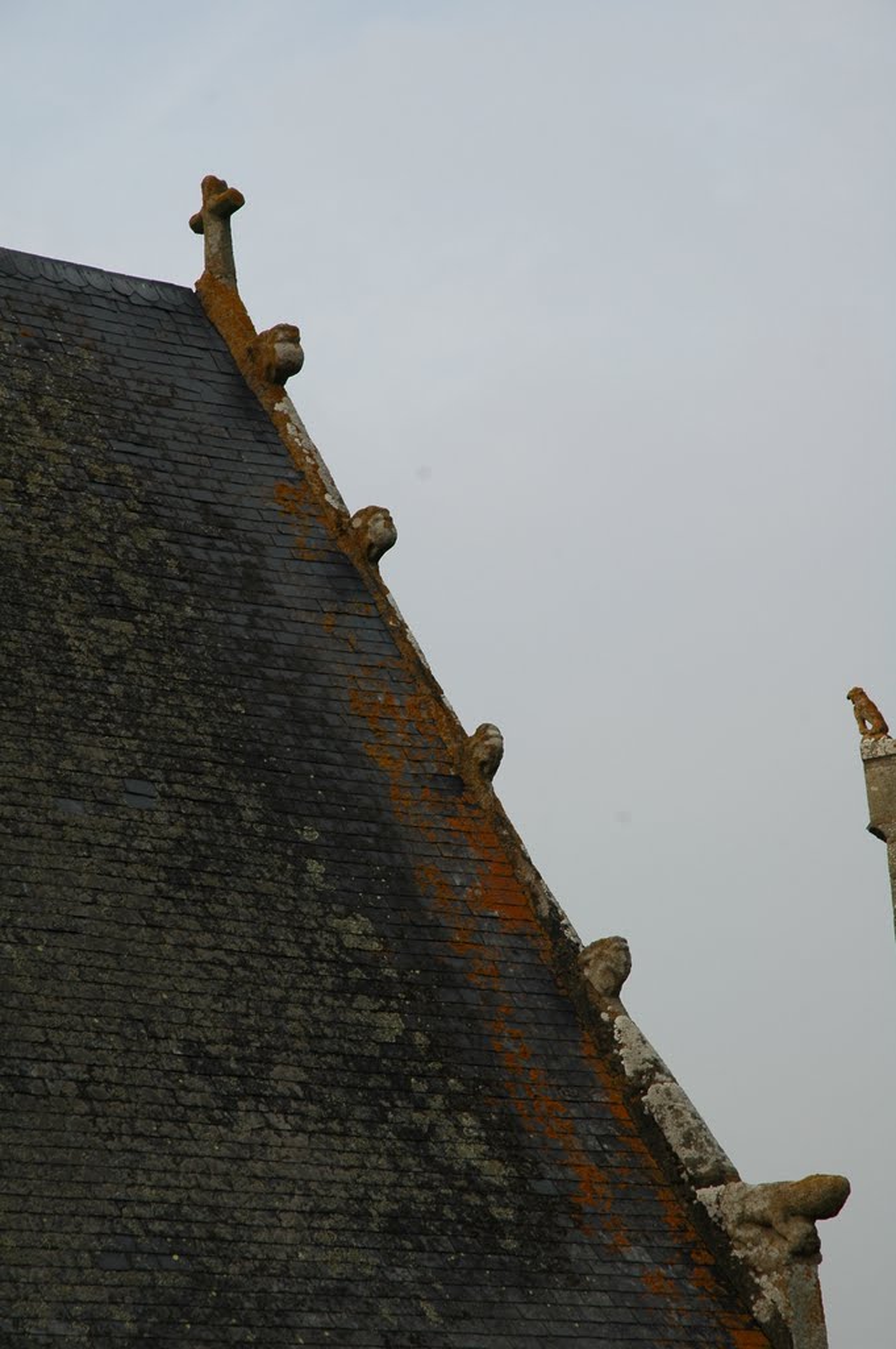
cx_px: 448
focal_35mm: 105
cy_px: 674
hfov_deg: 13.0
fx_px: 3926
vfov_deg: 19.5
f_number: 9
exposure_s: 1/160
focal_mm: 70
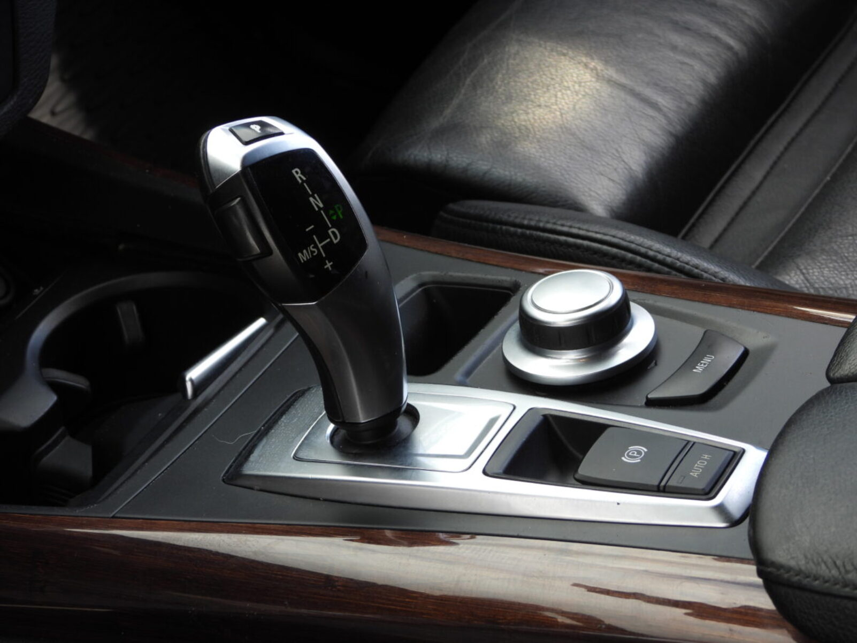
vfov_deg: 12.9
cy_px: 322
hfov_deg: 17.1
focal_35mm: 115
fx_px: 2848
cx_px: 428
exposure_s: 1/100
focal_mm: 20.7
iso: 100
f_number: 4
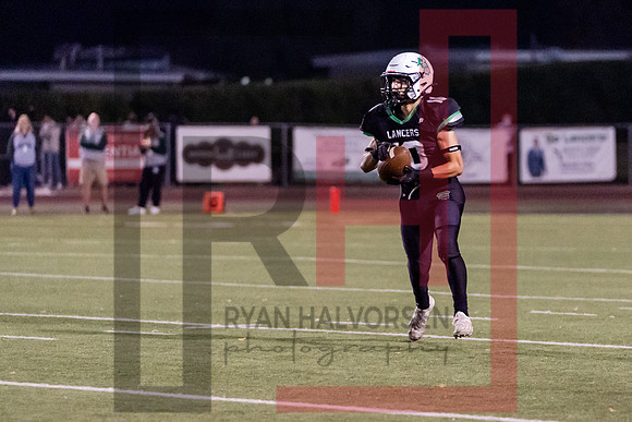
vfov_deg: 6.2
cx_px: 398
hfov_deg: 9.3
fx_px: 3899
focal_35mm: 222
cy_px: 203
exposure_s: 1/1000
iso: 12800
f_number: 2.8
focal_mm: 143
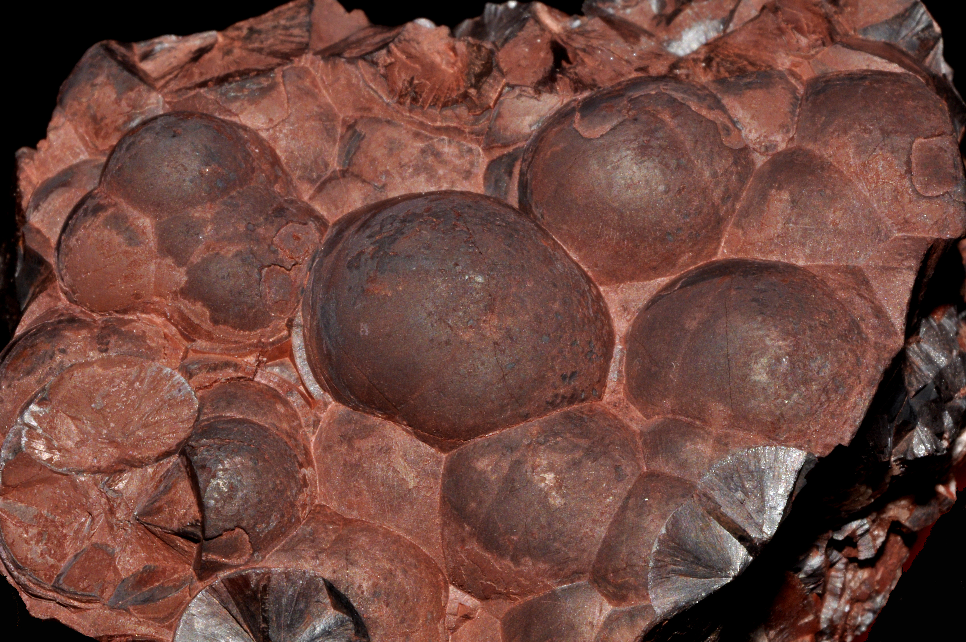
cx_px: 483
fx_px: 2412
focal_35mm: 90
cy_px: 321
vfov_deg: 15.2
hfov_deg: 22.6
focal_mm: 60
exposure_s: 1/60
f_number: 45
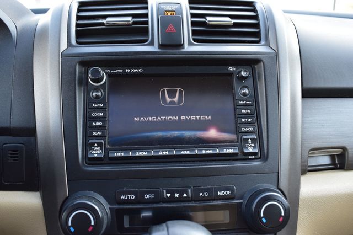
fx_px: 338
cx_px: 176
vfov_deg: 38.3
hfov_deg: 55.1
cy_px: 118
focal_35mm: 34
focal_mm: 23
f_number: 6.3
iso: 400
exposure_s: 1/20
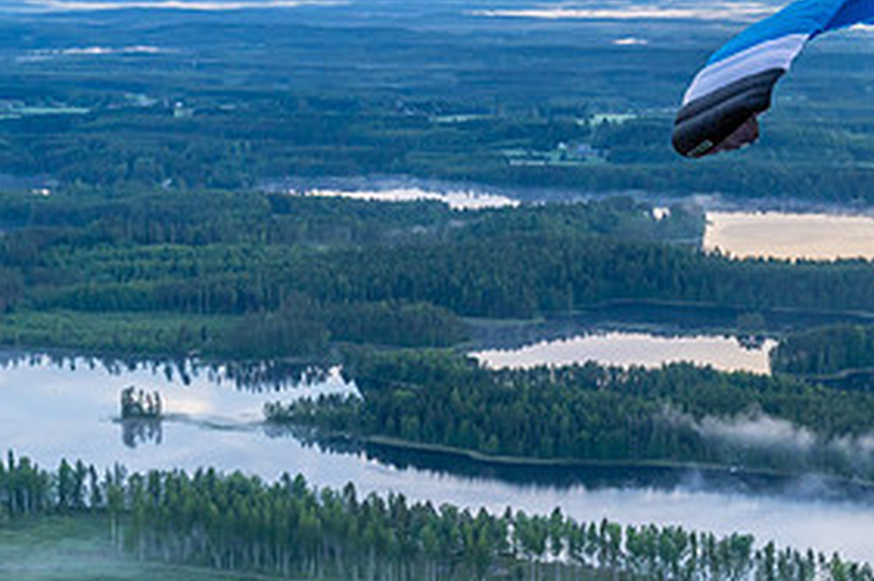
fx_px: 2305
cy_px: 300
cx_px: 802
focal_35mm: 95
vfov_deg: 14.4
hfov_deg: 21.0
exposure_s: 1/2000
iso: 1000
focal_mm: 46
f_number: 4
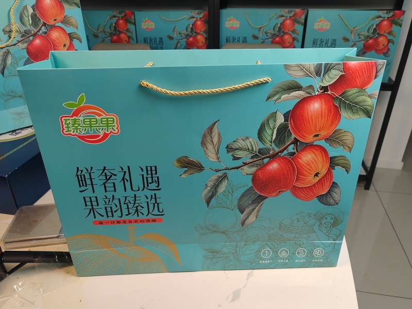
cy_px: 154
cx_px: 206
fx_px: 321
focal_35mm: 27
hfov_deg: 65.3
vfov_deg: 51.4
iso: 80
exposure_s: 1/100
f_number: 1.9
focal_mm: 5.52
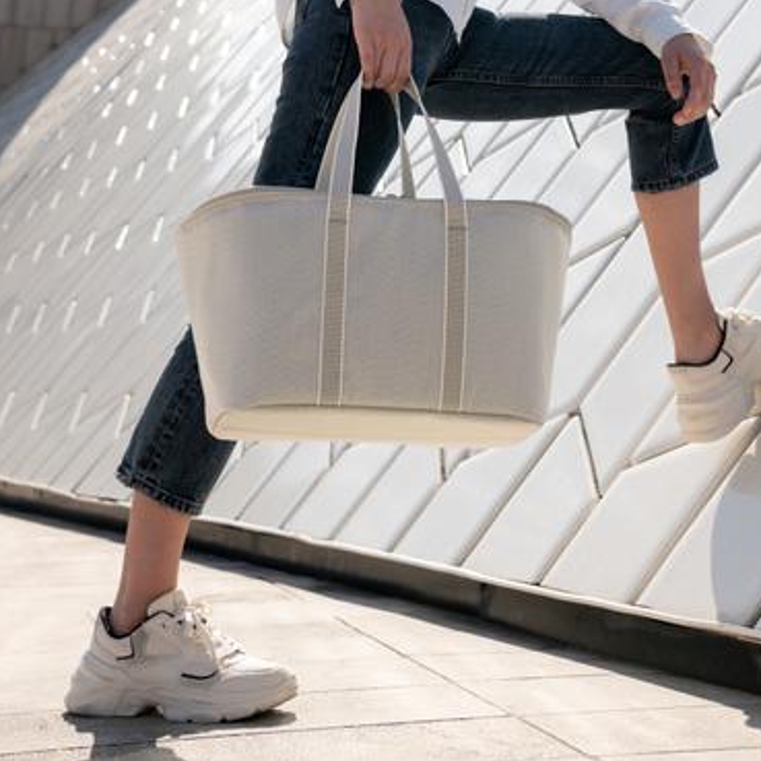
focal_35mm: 73
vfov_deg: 23.1
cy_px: 76
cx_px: 443
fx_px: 1816
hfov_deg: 23.6
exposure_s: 1/1000
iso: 200
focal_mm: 44
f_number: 5.6
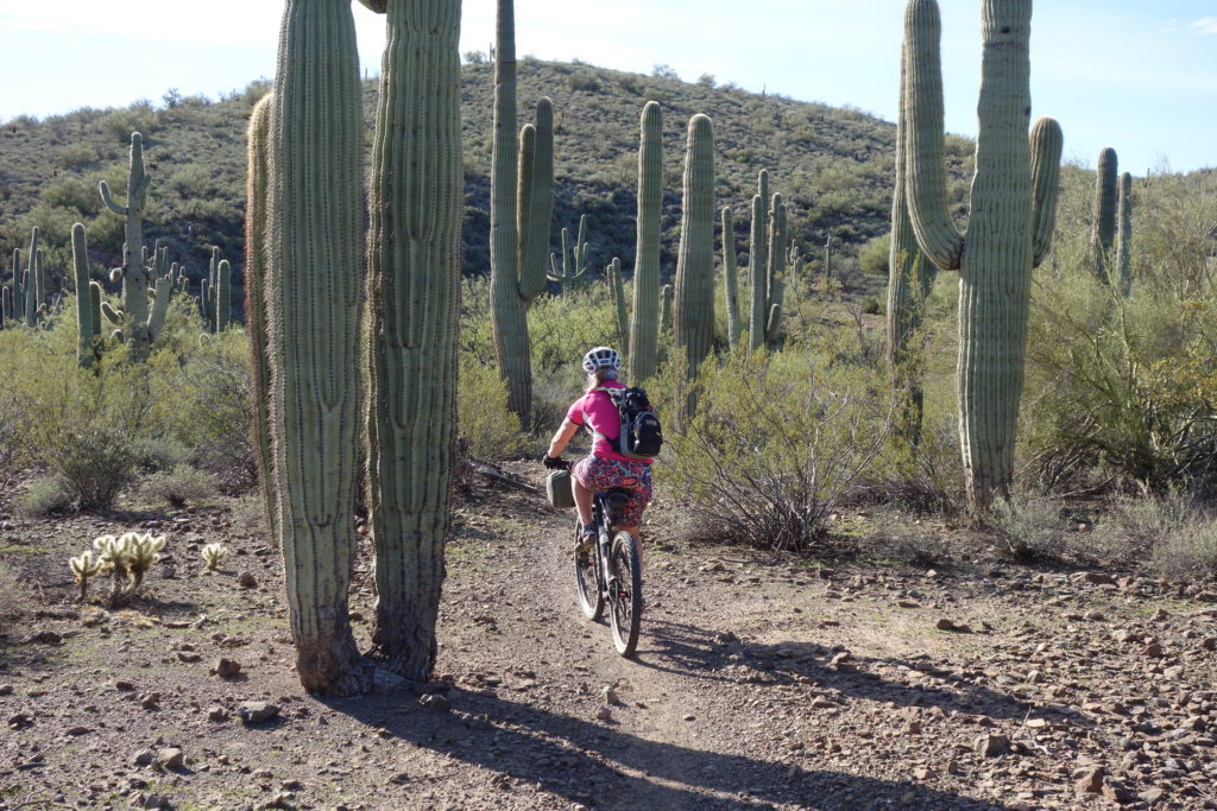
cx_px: 608
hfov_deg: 41.9
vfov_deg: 28.7
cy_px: 406
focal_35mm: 47
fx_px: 1589
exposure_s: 1/250
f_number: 5.6
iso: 125
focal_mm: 17.4
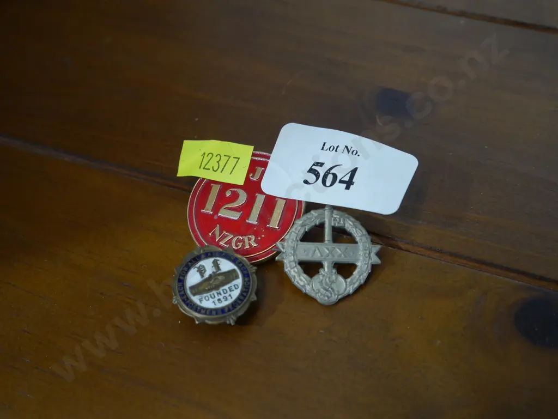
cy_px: 210
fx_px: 774
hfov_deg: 39.6
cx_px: 279
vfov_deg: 30.3
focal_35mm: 48
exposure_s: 1/60
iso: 1250
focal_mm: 24
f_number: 5.2
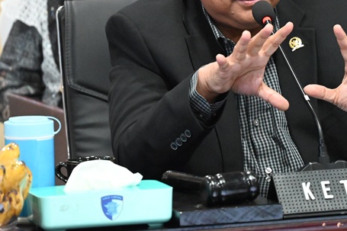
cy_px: 64
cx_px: 278
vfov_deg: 3.9
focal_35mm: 352
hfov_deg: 5.9
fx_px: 3391
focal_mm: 200
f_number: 6.3
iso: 12800
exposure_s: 1/125
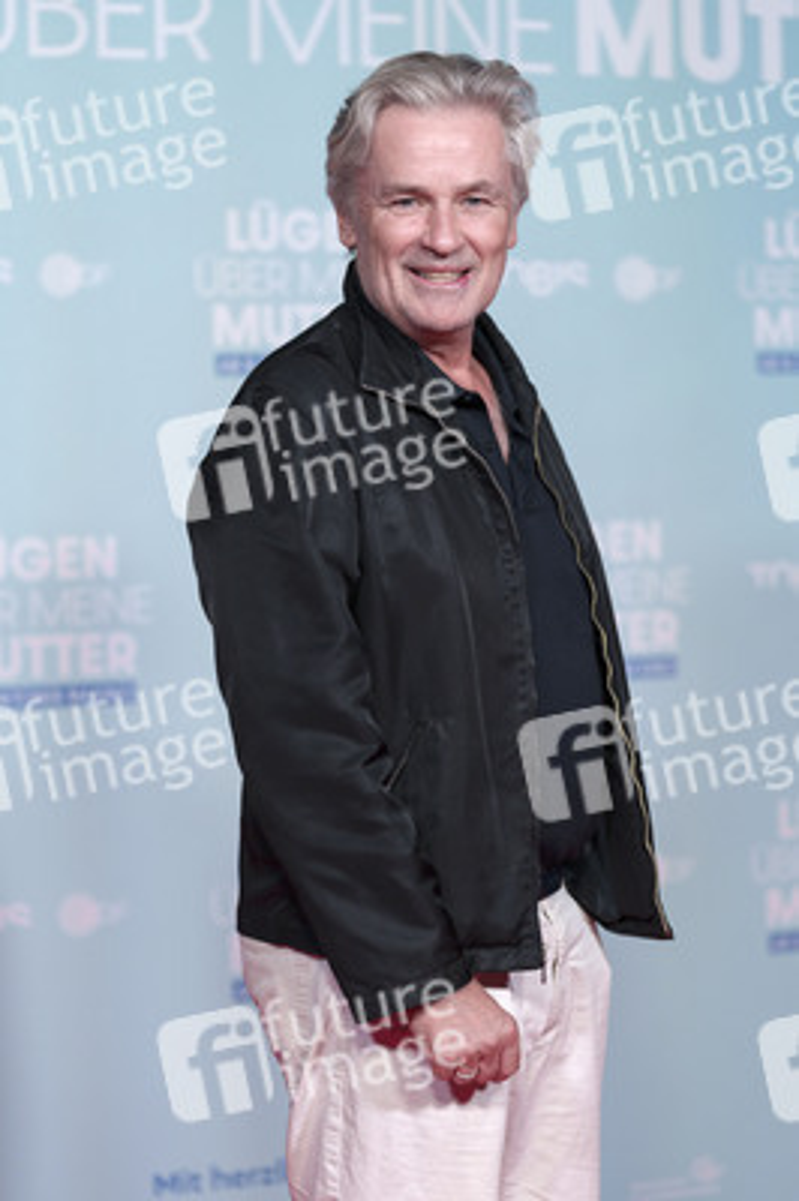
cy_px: 600
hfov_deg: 16.8
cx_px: 400
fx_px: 2701
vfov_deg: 25.1
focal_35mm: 81
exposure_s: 1/250
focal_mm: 81
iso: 500
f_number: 2.8
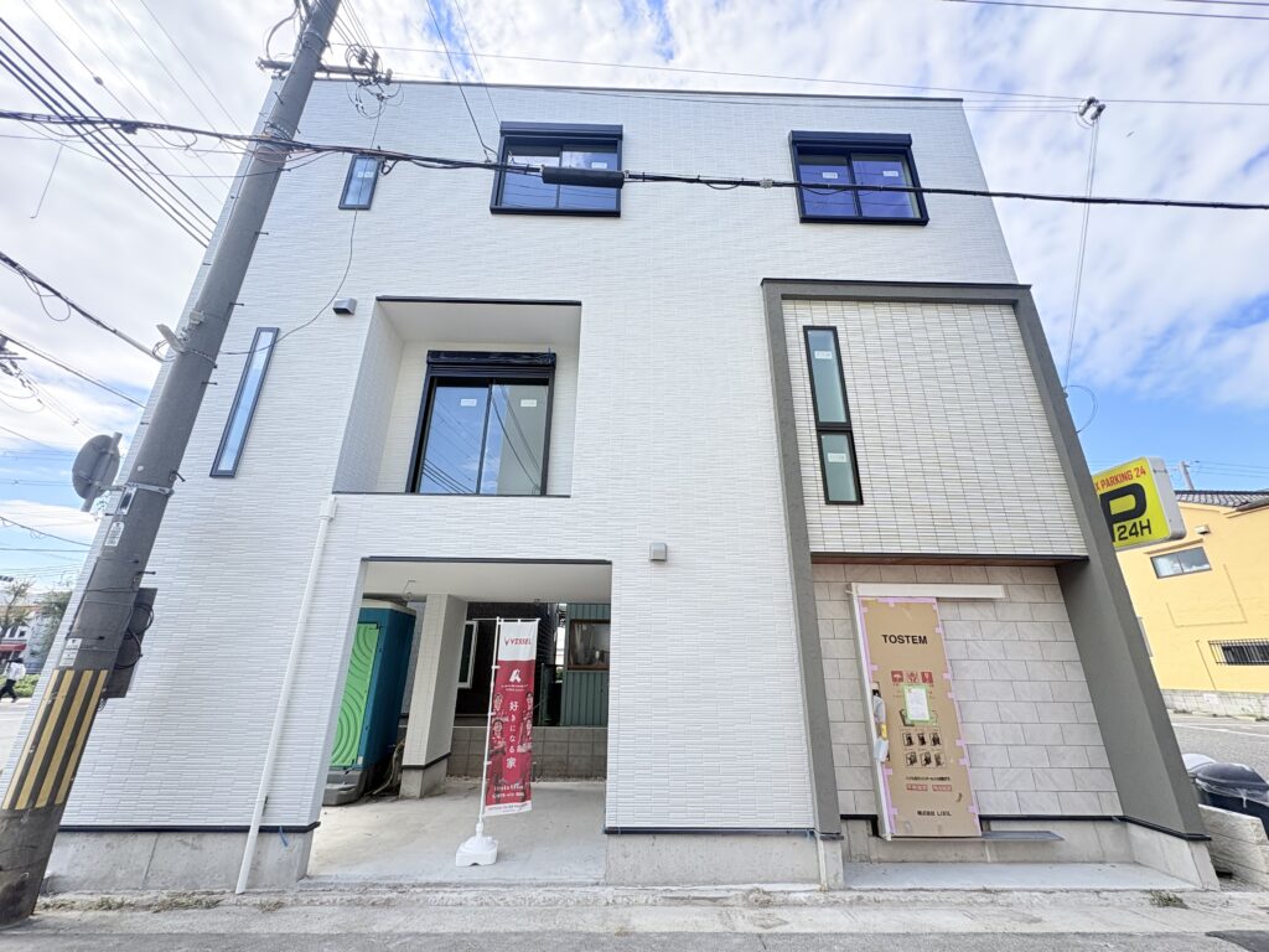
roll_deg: +0.1
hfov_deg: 102.1
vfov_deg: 85.7
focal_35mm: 14
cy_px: 476
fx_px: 513
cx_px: 634
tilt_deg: +20.8
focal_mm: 2.22
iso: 40
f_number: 2.2
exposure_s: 1/537
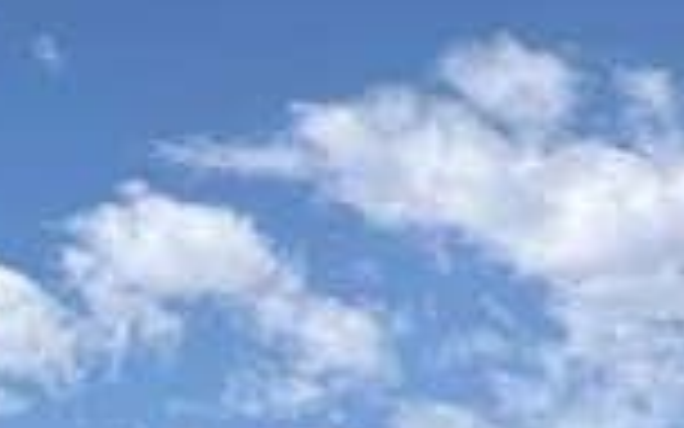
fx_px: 2833
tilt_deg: -0.5
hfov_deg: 11.3
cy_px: 930
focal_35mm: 152
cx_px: -994
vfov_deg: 8.1
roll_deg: -1.0
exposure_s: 1/3831
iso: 50
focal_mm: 5.96
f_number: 1.6
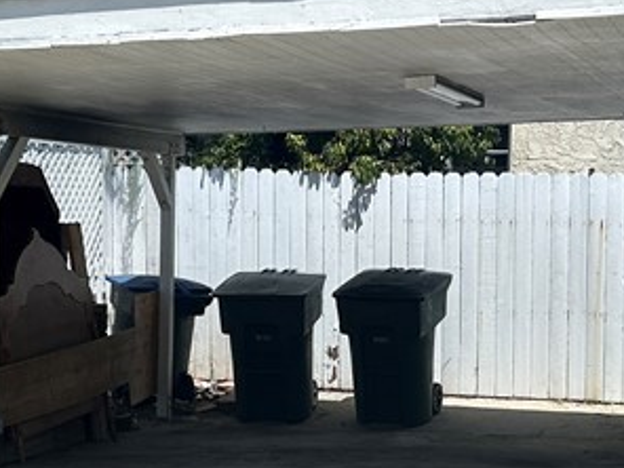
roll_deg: -0.3
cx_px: 365
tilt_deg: -2.1
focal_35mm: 90
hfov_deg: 21.7
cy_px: 327
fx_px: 1622
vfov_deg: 16.4
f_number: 1.5
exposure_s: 1/5587
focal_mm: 5.7
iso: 50
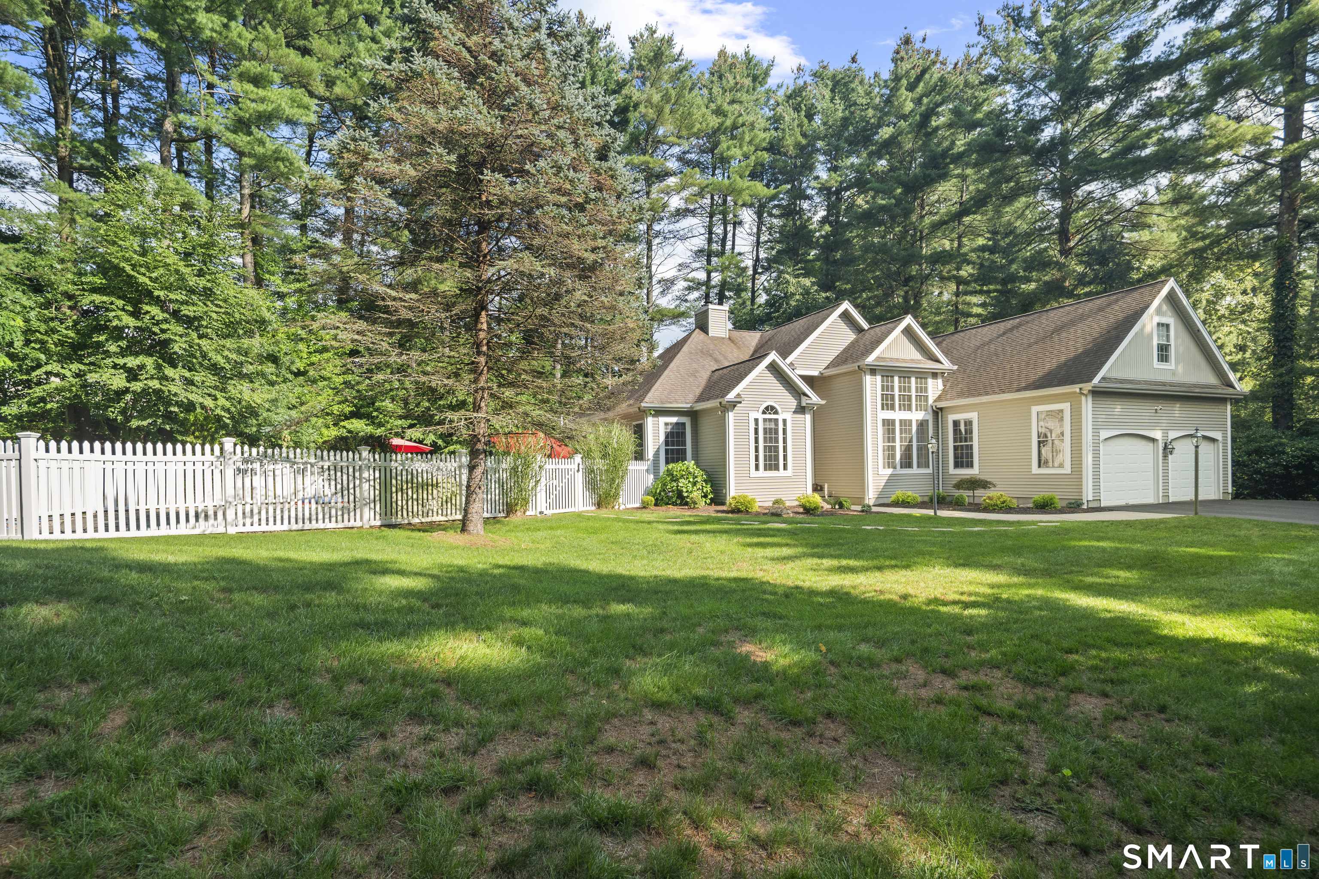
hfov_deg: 93.3
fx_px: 623
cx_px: 660
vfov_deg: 70.4
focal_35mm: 17
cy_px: 440
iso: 250
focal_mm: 17
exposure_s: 1/100
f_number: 9
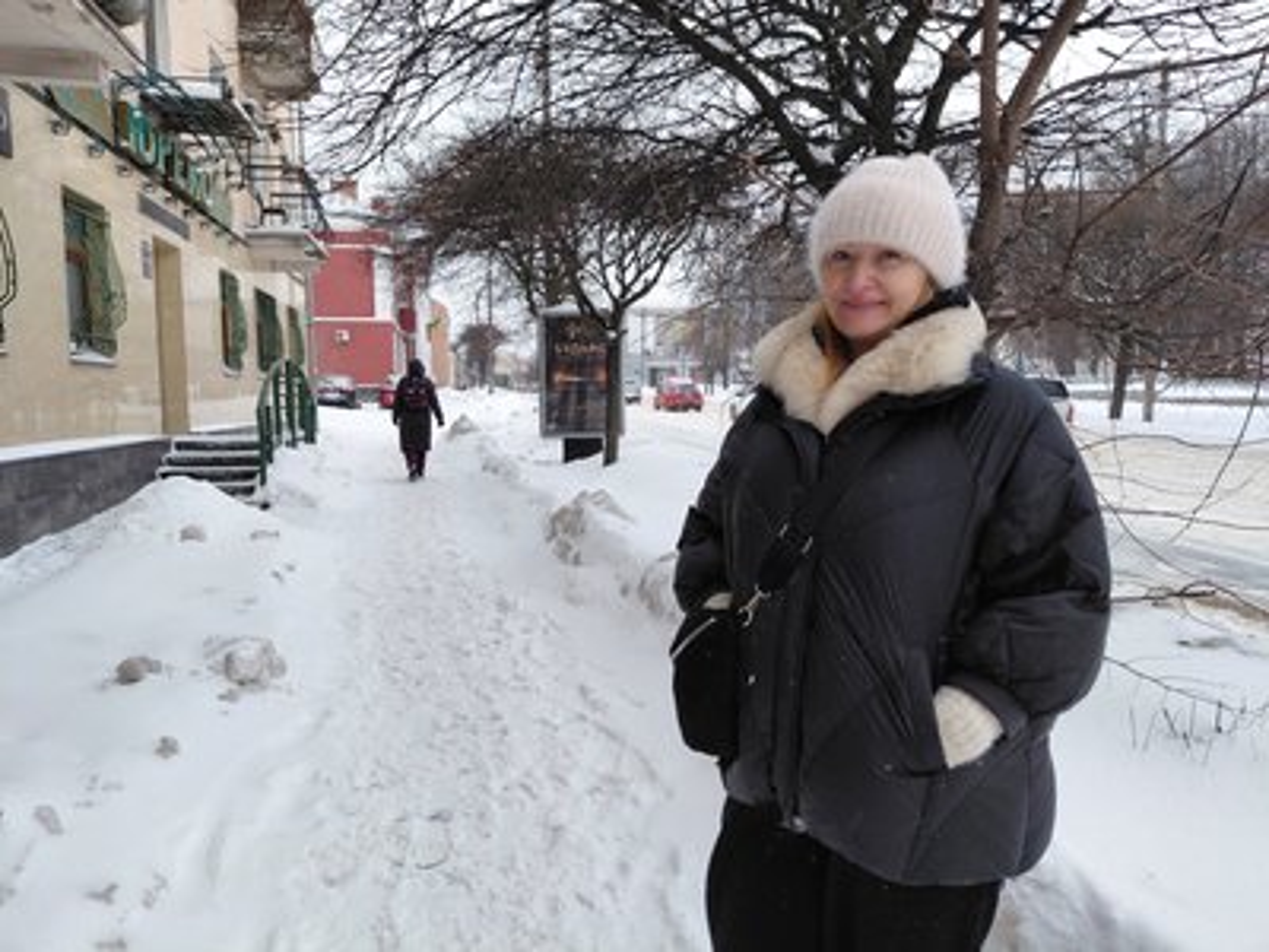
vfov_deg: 54.9
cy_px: 476
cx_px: 634
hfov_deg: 69.4
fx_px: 916
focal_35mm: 25
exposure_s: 1/340
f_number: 1.8
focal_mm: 4.69
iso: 50
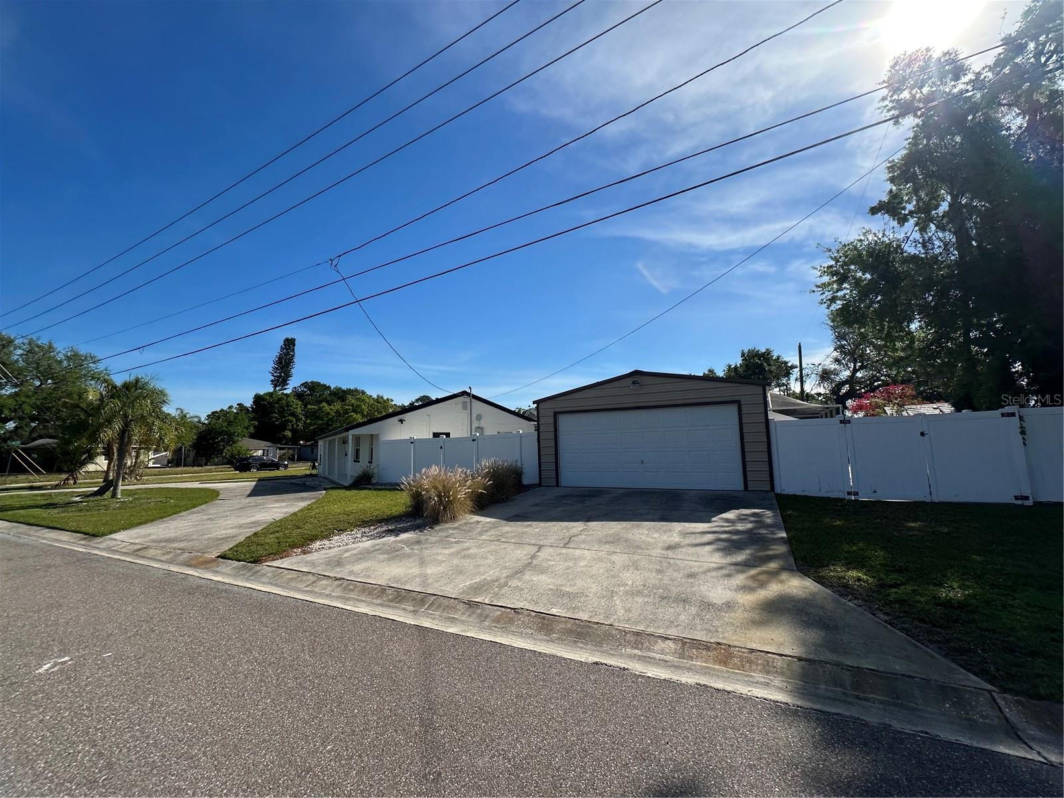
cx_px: 532
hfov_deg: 102.1
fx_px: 430
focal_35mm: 14
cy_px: 399
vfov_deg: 85.7
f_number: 2.2
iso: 50
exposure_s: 1/2959
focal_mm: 2.22
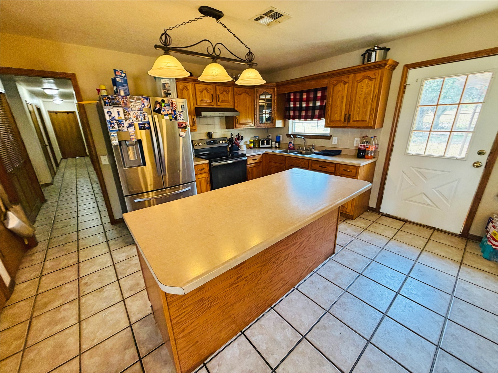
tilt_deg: -19.2
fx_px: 201
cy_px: 186
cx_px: 249
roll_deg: +1.0
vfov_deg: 85.7
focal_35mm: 14
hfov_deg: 102.1
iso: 250
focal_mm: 2.22
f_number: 2.2
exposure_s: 1/60
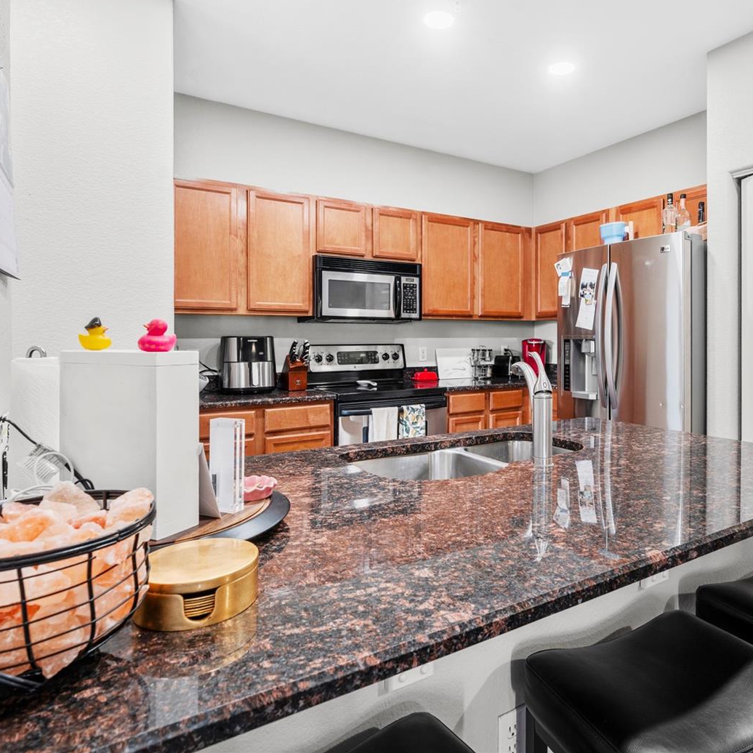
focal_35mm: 21
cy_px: 366
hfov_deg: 71.2
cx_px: 462
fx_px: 517
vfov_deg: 72.1
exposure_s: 1
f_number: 8
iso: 100
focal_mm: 16
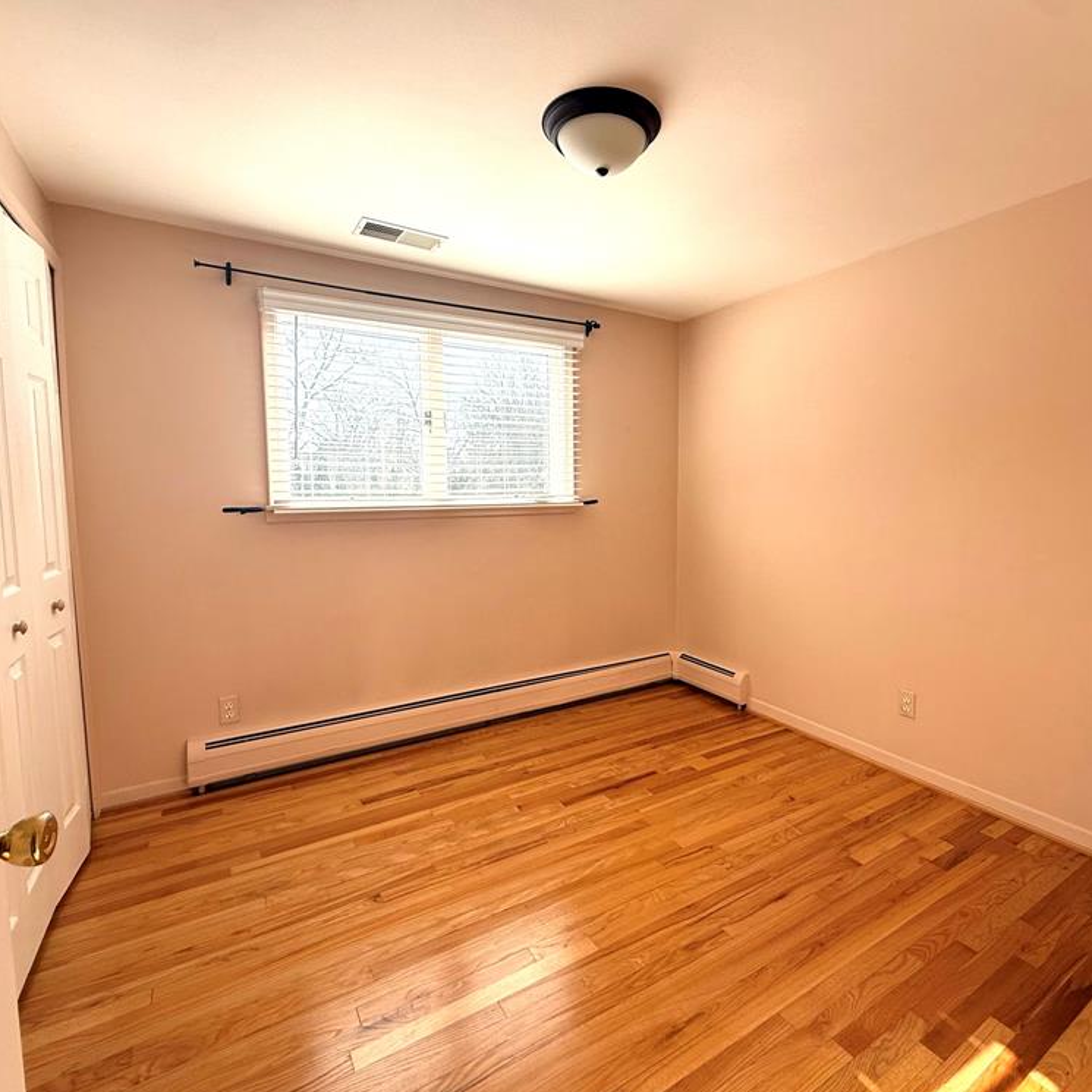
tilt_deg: -5.6
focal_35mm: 17
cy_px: 539
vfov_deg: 84.0
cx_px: 607
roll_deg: -0.4
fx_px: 607
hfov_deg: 83.7
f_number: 2.2
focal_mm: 2.22
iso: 64
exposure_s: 1/427
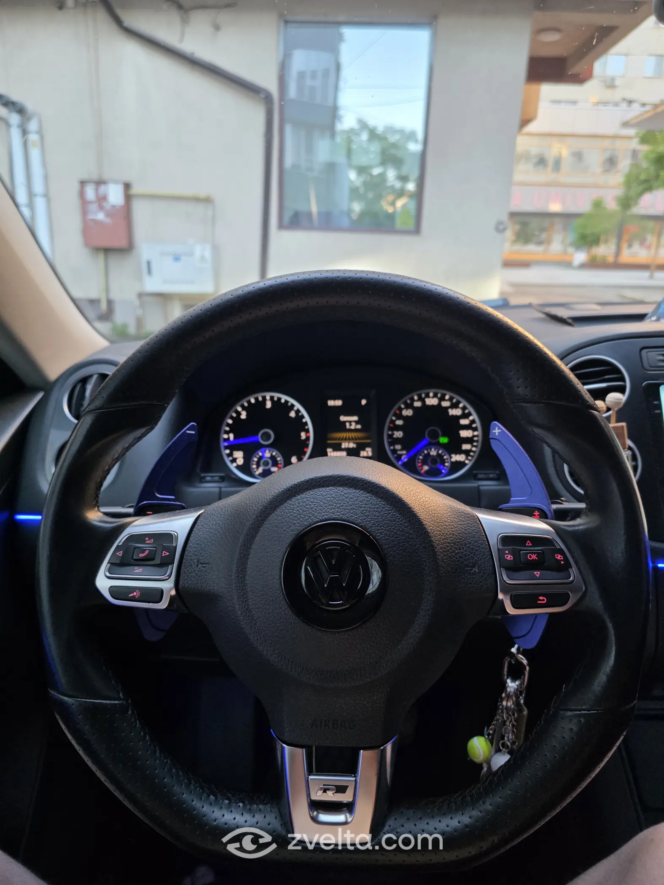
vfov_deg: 73.9
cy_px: 442
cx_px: 332
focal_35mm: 23
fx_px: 588
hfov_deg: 58.9
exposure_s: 1/100
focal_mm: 6.3
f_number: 1.7
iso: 200
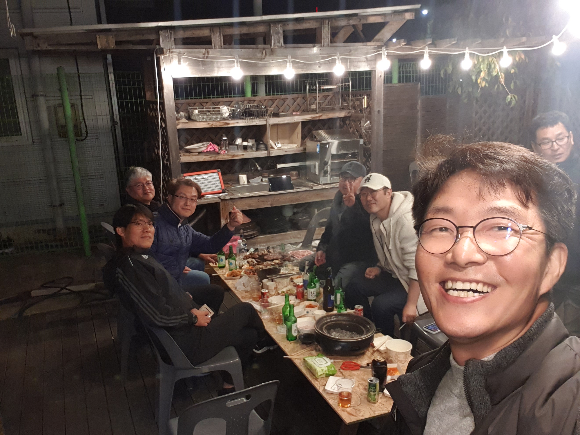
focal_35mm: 31
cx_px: 290
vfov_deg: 45.4
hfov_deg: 58.4
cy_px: 218
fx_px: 519
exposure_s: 1/40
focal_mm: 2.92
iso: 160
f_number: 1.7
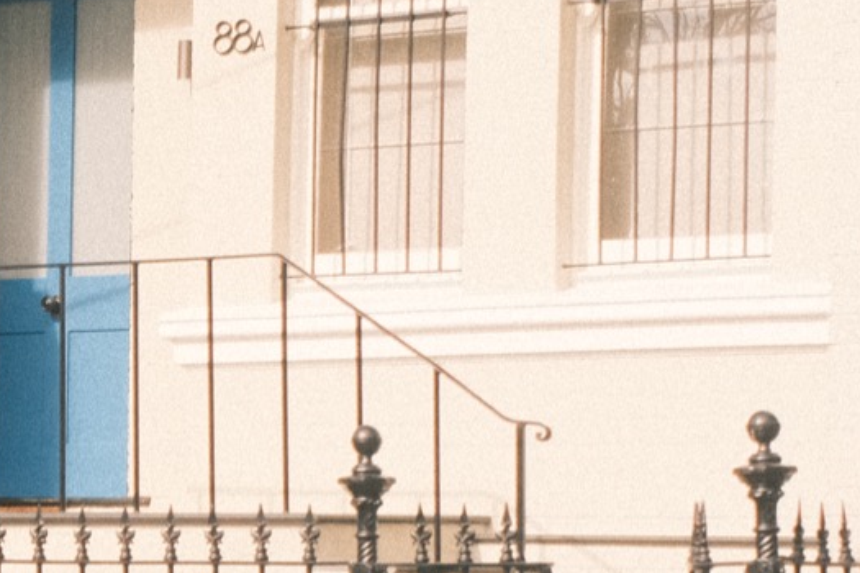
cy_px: 585
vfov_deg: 8.5
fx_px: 3822
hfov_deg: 12.0
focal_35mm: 160
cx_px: -604
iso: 2000
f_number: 4.5
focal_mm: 28
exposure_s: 1/4000
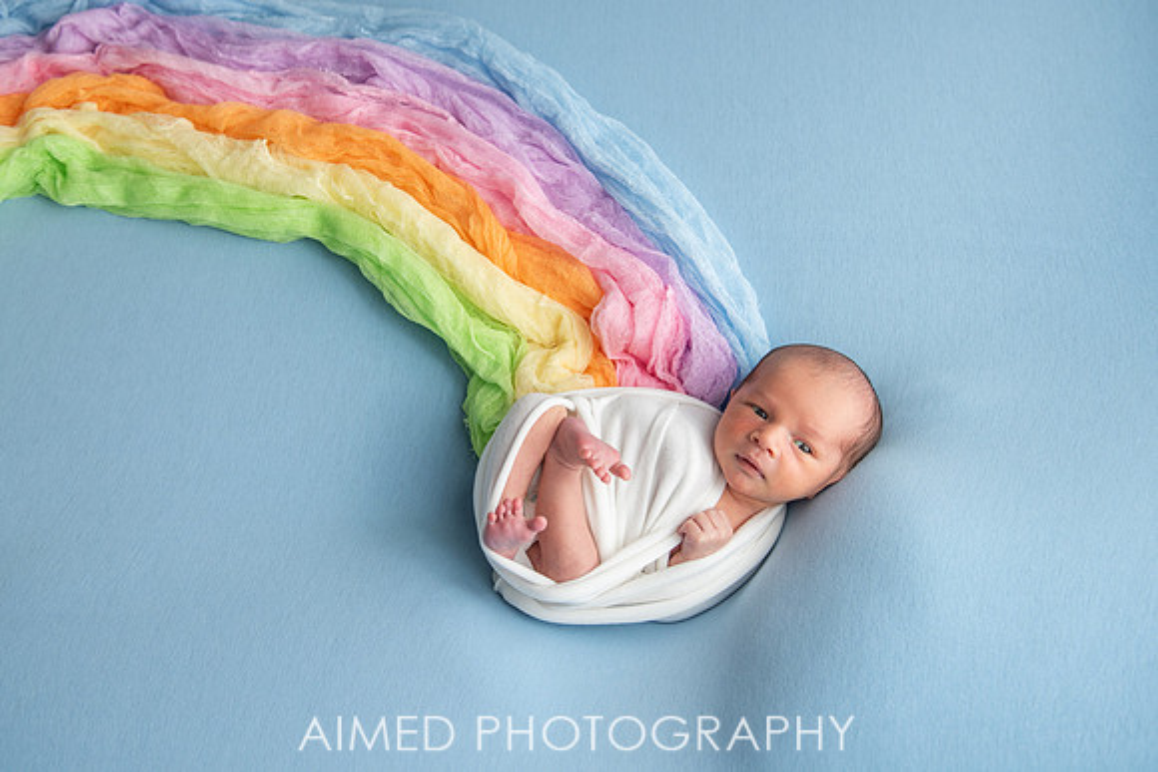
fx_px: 1265
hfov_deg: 49.1
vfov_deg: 33.9
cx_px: 526
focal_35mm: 39
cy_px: 325
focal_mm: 34
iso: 250
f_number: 3.5
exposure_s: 1/160
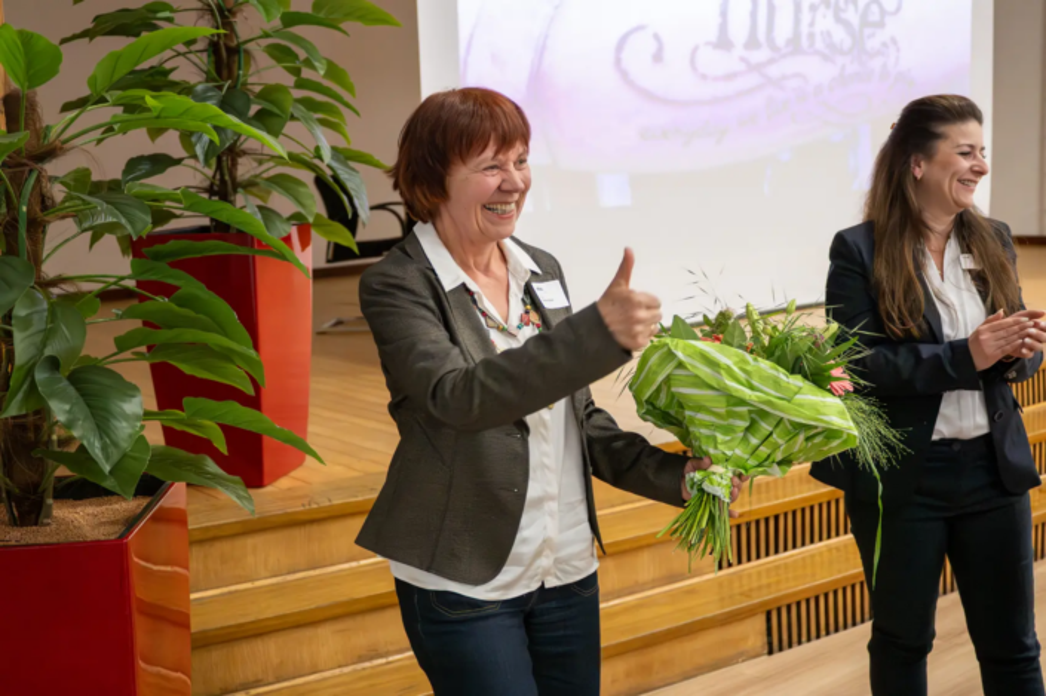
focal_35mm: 42
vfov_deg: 31.8
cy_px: 348
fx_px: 1219
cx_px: 523
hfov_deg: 46.4
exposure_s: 1/200
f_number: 2.8
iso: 2500
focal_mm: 28
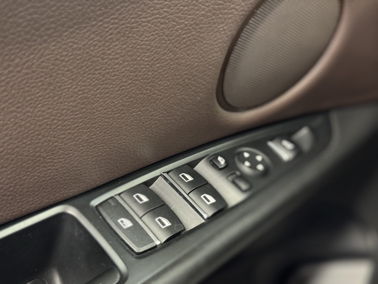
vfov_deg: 30.3
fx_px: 524
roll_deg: -0.4
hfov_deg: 39.7
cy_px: 142
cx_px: 189
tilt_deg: -35.3
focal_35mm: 48
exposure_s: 1/25
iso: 500
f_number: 1.78
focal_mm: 6.76
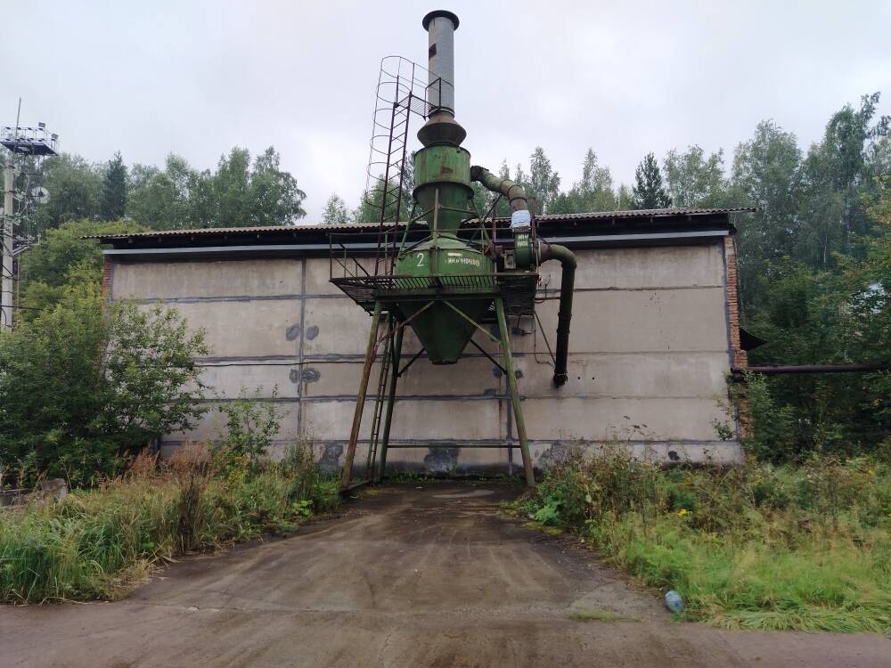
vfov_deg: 56.8
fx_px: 618
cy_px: 334
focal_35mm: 24
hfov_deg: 71.6
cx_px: 446
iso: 100
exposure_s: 1/202
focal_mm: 5.25
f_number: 1.75
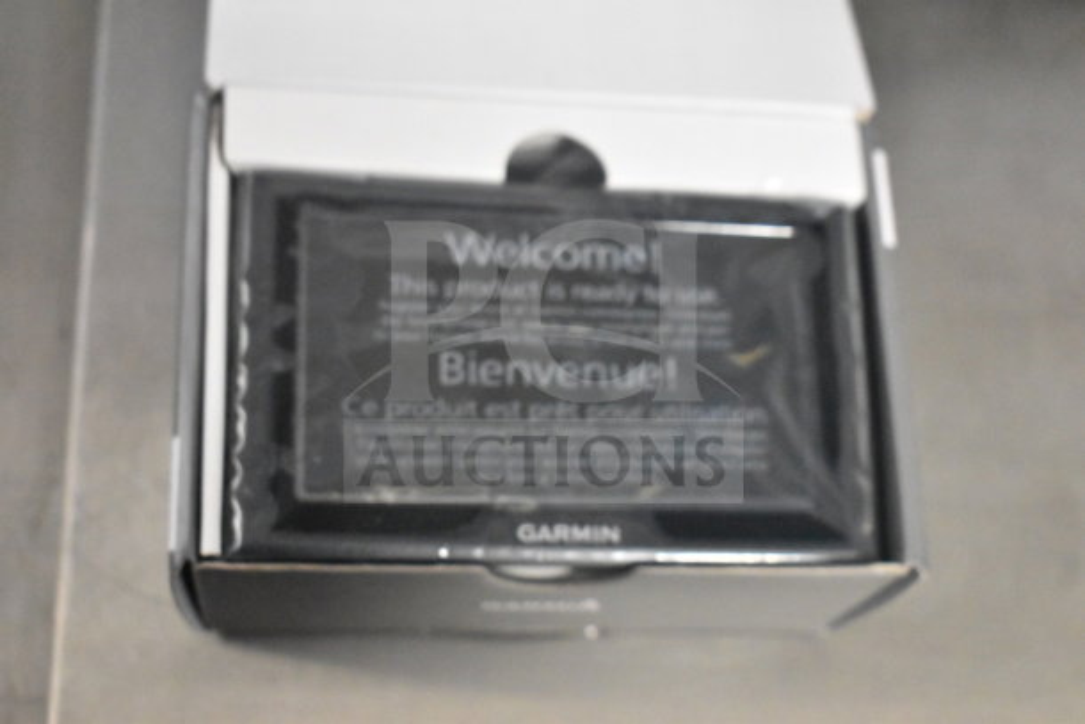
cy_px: 362
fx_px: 1718
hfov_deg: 35.0
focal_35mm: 57
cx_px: 542
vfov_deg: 23.8
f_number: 4.8
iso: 11400
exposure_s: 1/60
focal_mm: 38
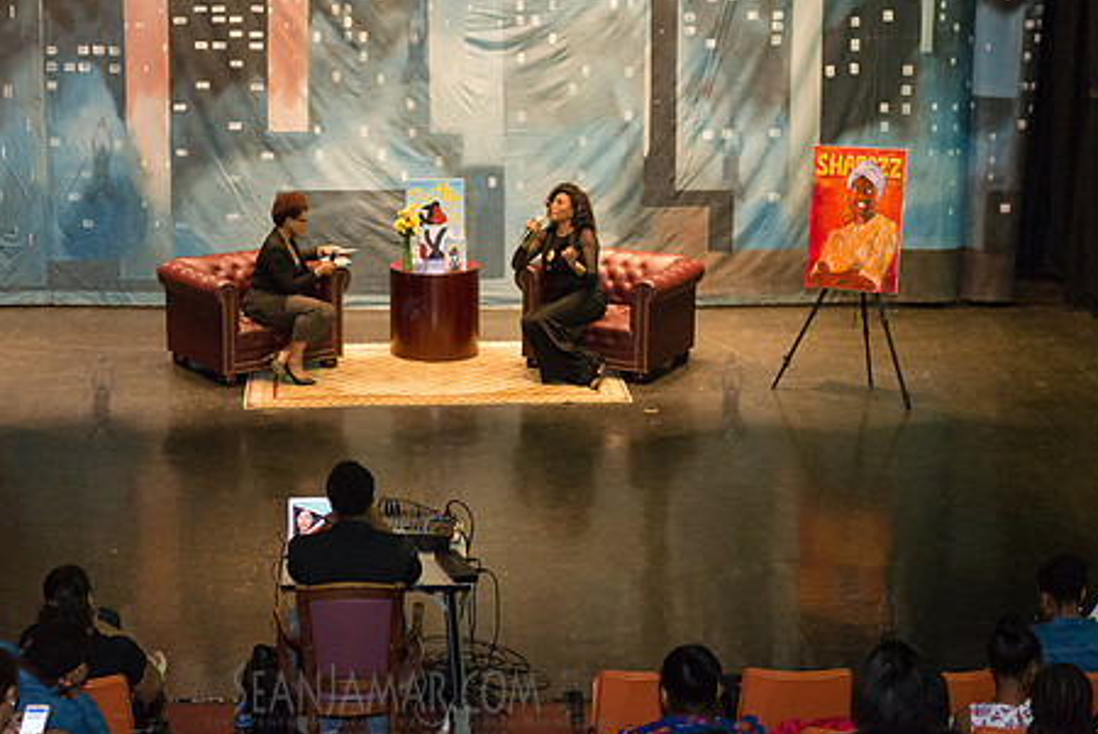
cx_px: 415
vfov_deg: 19.2
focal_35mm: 71
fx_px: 2168
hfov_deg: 28.3
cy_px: 277
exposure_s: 1/320
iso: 3200
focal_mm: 52
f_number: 3.2
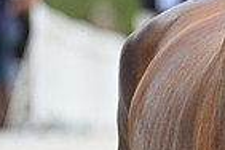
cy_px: 71
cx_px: 412
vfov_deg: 0.9
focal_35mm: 1481
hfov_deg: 1.4
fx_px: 9256
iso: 900
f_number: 5.6
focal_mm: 360
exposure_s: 1/1600
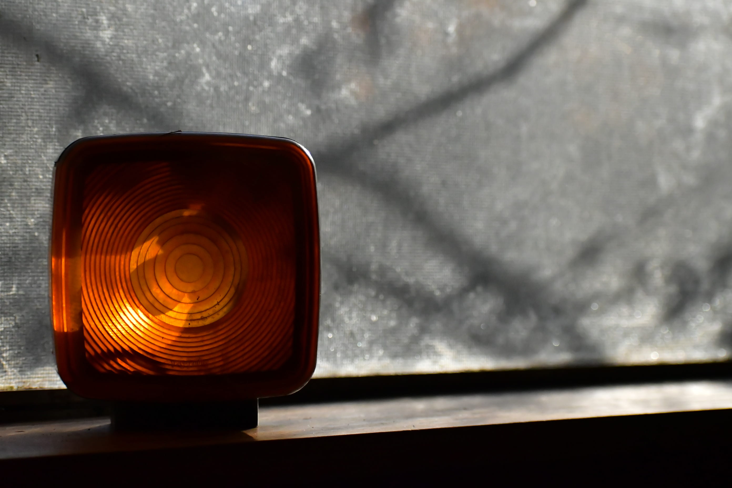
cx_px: 366
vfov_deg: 13.0
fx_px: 2135
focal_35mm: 105
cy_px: 244
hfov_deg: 19.5
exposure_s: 1/8000
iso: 3200
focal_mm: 70
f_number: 4.5
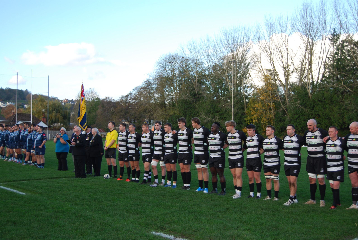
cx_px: 179
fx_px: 448
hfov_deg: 43.6
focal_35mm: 45
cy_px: 120
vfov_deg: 29.9
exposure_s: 1/125
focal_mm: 30
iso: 100
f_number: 4.2
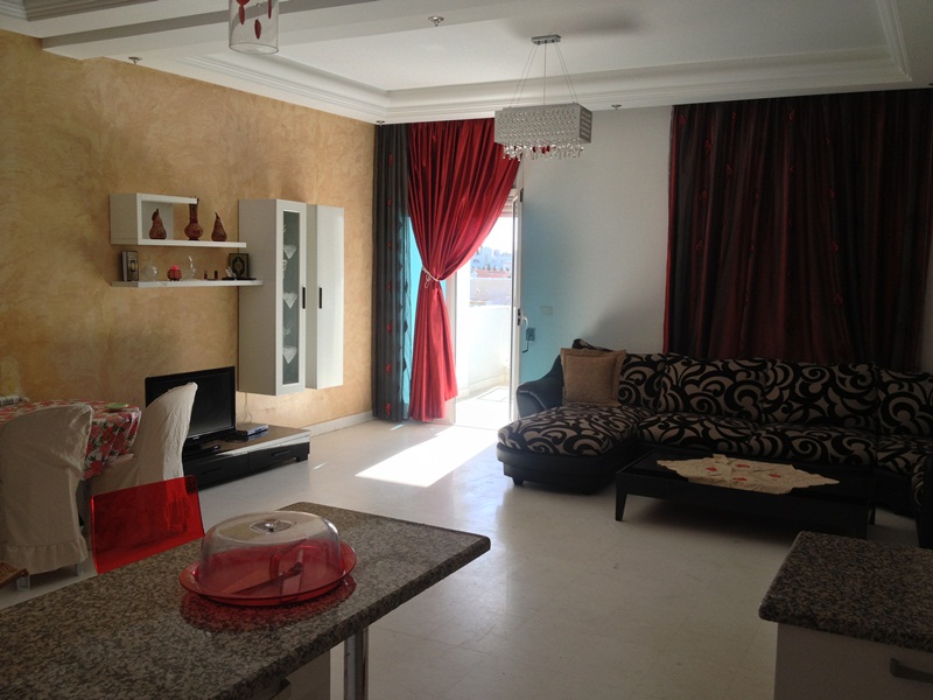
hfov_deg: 52.6
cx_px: 466
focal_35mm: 35
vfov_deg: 40.7
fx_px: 943
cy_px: 350
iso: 50
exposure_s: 1/180
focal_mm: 4.28
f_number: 2.4
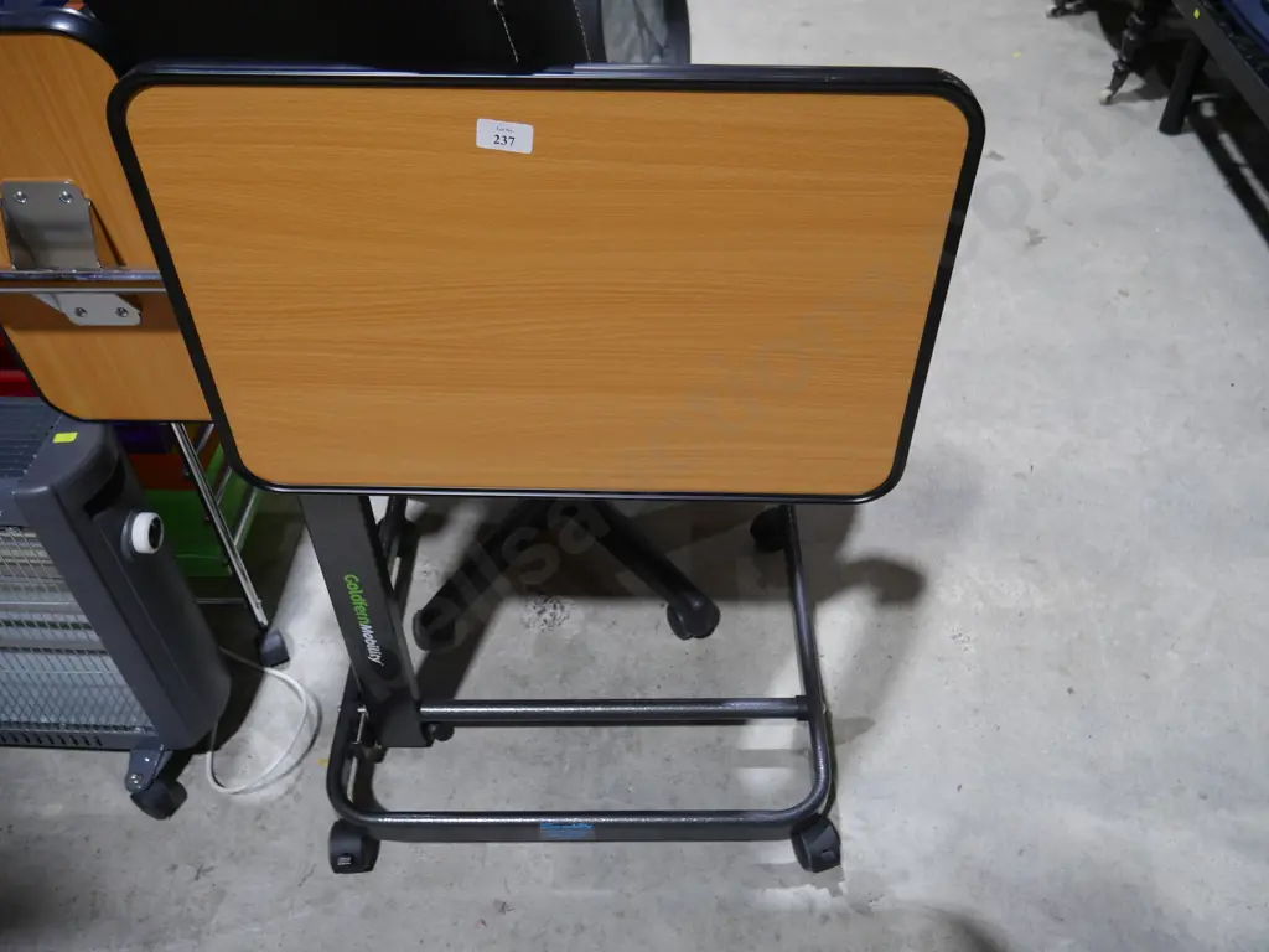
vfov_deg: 49.7
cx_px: 634
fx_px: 1026
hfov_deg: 63.4
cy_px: 476
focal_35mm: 28
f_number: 3.5
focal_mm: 14
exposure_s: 1/60
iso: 200
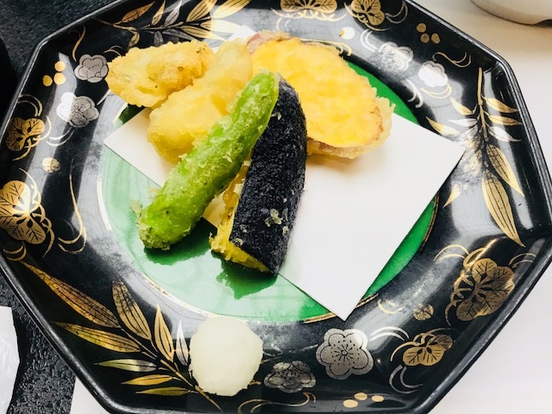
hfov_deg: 63.4
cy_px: 207
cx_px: 276
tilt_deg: -61.0
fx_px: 446
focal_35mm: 28
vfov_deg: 49.7
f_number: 1.8
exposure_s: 1/40
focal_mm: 3.99
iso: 32
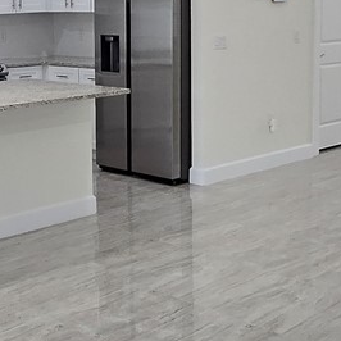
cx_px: 100
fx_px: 769
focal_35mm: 69
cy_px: 97
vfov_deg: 24.8
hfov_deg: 24.8
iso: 80
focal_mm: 1.7
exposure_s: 1/60
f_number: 2.2
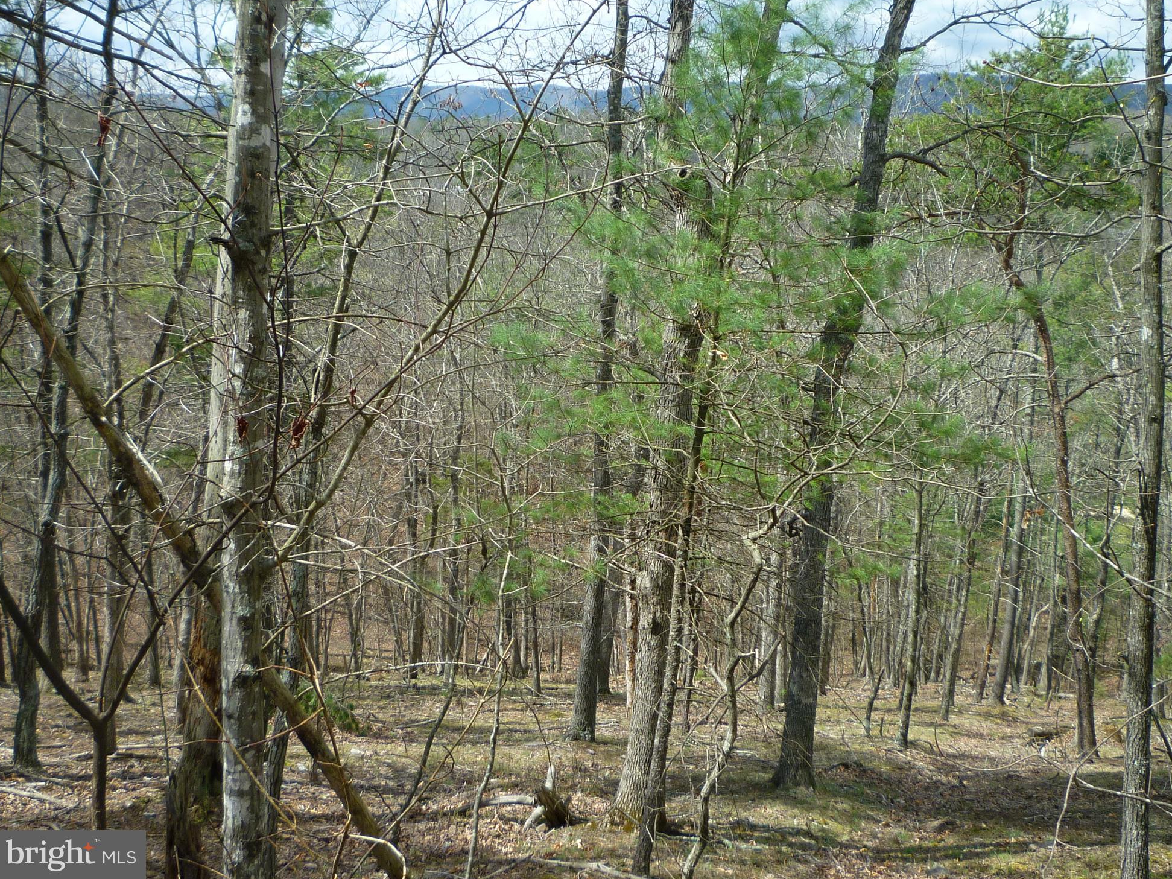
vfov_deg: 36.8
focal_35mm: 39
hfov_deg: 47.9
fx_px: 1320
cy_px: 416
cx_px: 613
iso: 80
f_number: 3.3
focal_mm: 5.2
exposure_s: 1/500
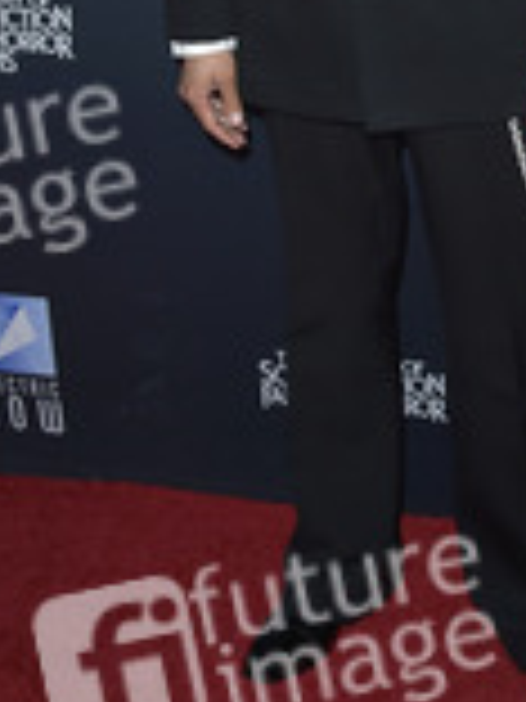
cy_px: -32
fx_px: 1601
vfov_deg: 23.5
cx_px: 398
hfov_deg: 18.5
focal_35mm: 79
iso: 250
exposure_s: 1/250
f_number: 6.3
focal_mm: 32
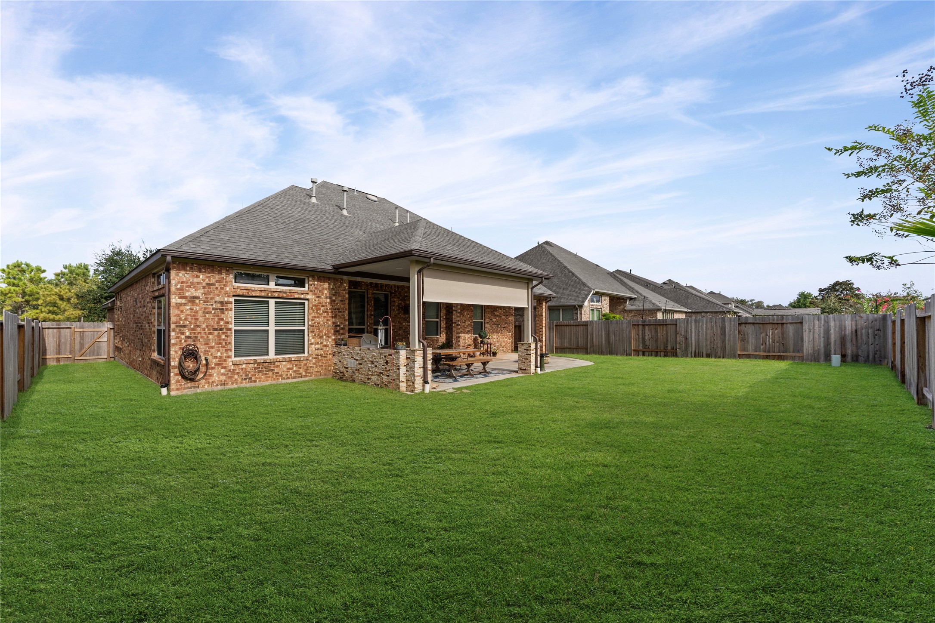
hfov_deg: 104.3
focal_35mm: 14
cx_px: 468
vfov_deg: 81.2
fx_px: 364
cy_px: 312
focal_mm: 14
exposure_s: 1/1250
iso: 400
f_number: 8
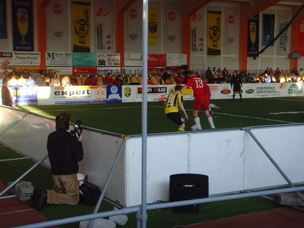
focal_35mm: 60
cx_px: 152
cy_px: 114
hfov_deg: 32.2
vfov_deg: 24.4
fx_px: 527
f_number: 3.9
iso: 120
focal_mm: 10.2
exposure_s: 1/45
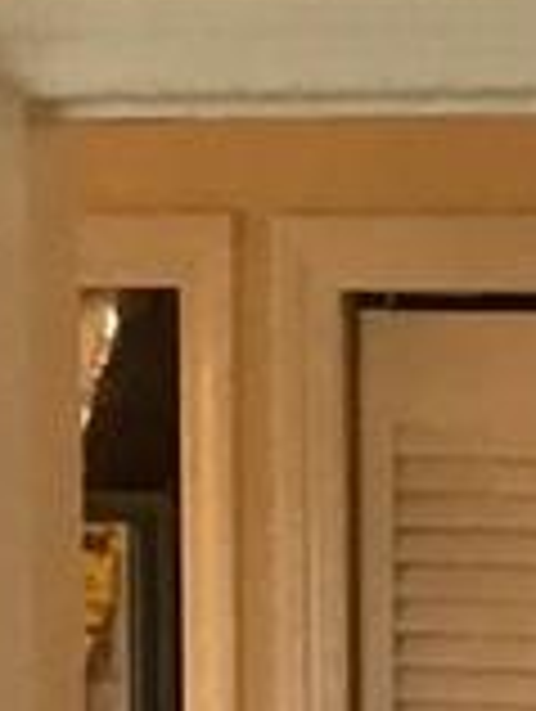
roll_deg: -0.4
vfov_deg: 6.3
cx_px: 1383
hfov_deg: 4.9
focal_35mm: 293
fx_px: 6033
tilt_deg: -11.1
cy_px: 1984
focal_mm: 4.15
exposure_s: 1/30
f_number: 2.2
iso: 40
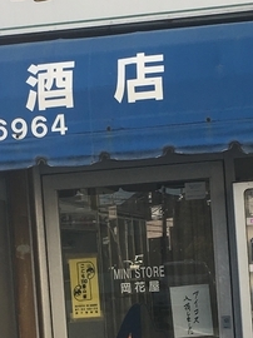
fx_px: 1074
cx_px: 83
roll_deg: +3.8
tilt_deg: -1.7
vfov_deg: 17.6
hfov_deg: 13.4
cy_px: 310
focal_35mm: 110
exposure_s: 1/712
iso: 25
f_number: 2.2
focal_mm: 4.15
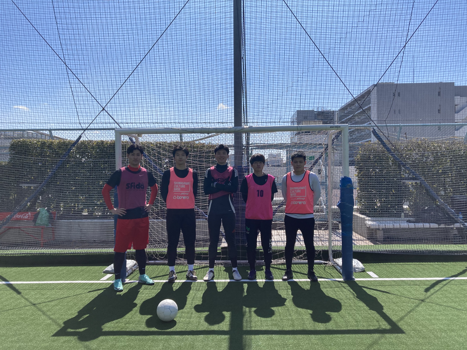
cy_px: 175
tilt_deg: +1.2
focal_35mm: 28
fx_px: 378
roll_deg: +0.0
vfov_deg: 49.7
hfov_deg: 63.4
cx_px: 234
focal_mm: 3.99
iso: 20
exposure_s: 1/2404
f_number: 1.8
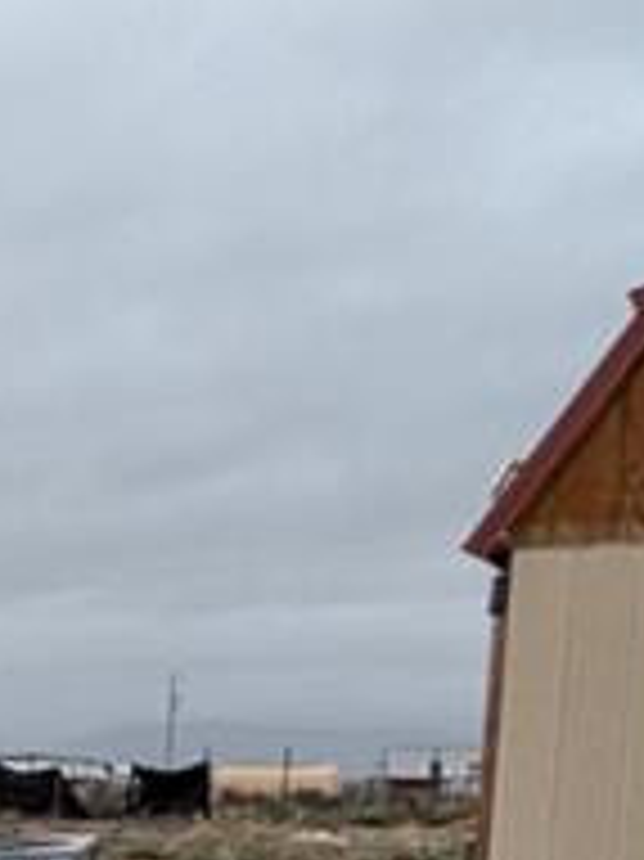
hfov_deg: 12.6
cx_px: -950
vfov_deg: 20.9
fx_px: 2185
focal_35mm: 88
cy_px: 1000
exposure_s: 1/120
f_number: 2.2
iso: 51
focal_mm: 1.83
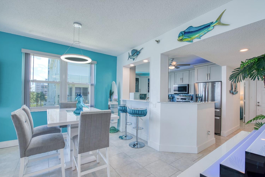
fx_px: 125
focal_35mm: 17
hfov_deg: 93.2
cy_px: 93
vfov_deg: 70.4
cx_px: 138
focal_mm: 16
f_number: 8
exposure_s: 1/30
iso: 200
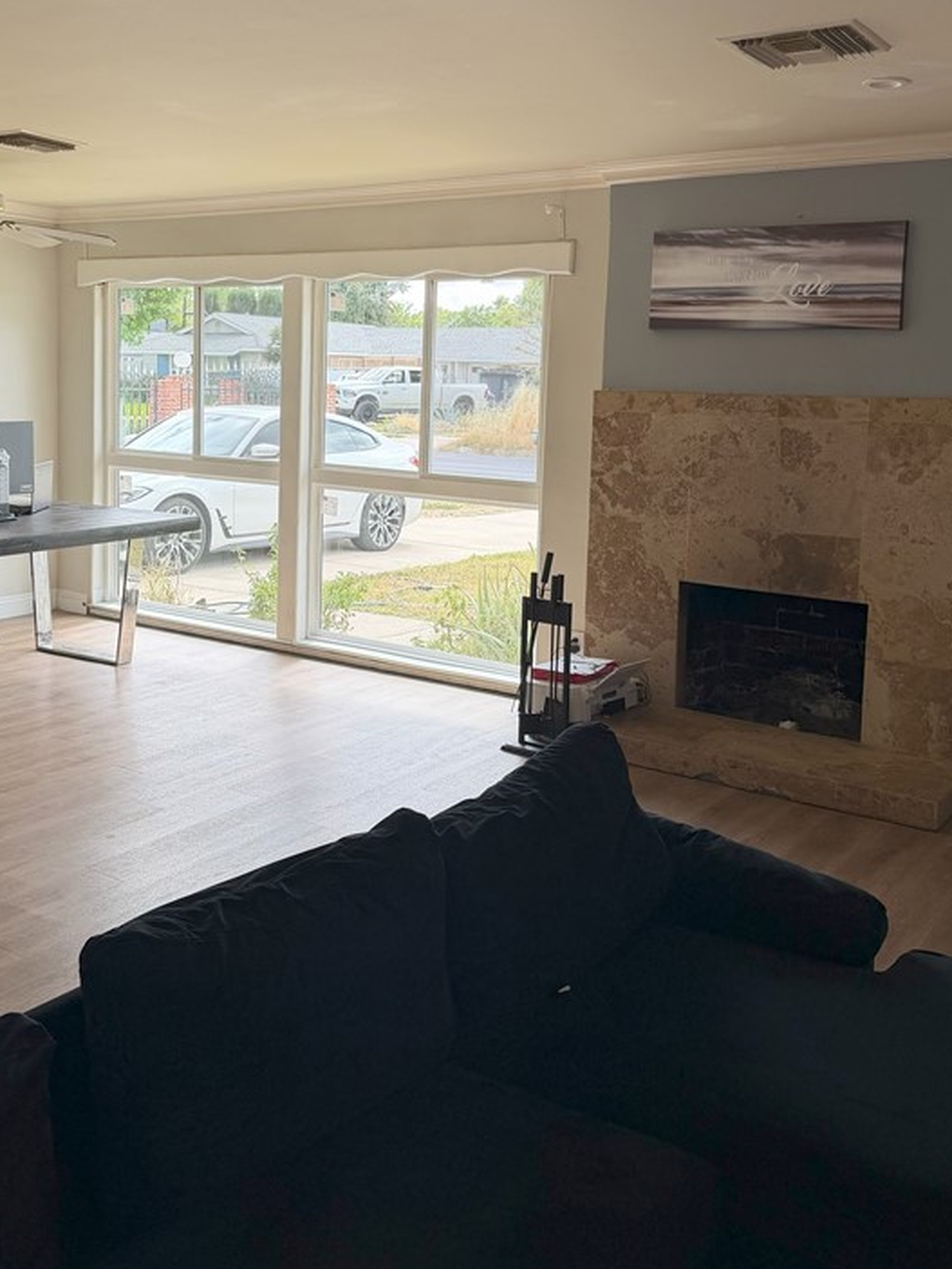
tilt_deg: -4.9
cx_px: 383
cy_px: 484
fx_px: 1283
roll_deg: -1.6
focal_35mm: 35
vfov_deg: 52.1
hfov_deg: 40.5
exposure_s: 1/216
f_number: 1.78
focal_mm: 6.76
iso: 80
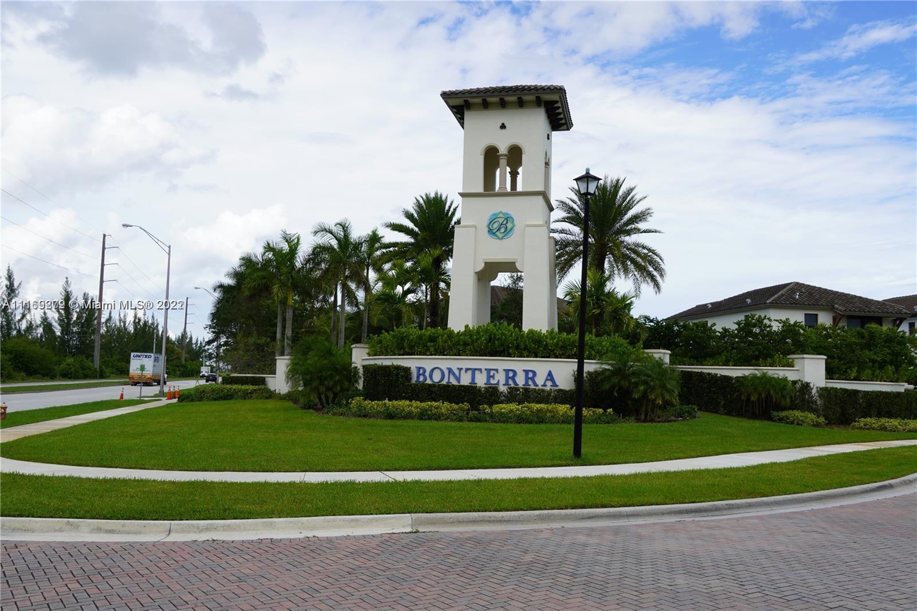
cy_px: 306
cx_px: 458
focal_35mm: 33
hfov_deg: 57.2
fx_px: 840
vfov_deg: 40.0
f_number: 10
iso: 100
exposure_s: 1/160
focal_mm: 22
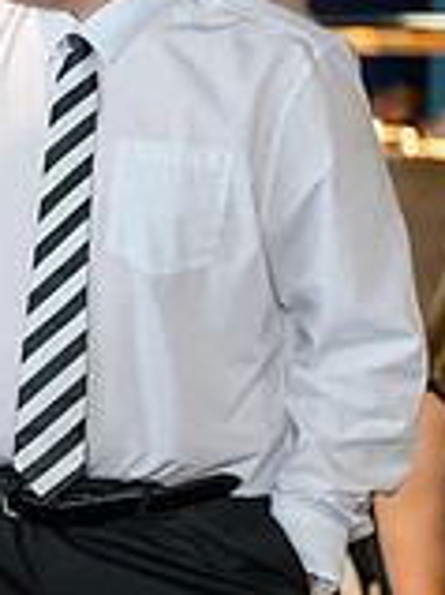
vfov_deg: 8.1
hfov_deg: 5.8
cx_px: -576
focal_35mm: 246
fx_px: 4222
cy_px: 339
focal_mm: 70
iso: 4000
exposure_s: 1/320
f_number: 3.2
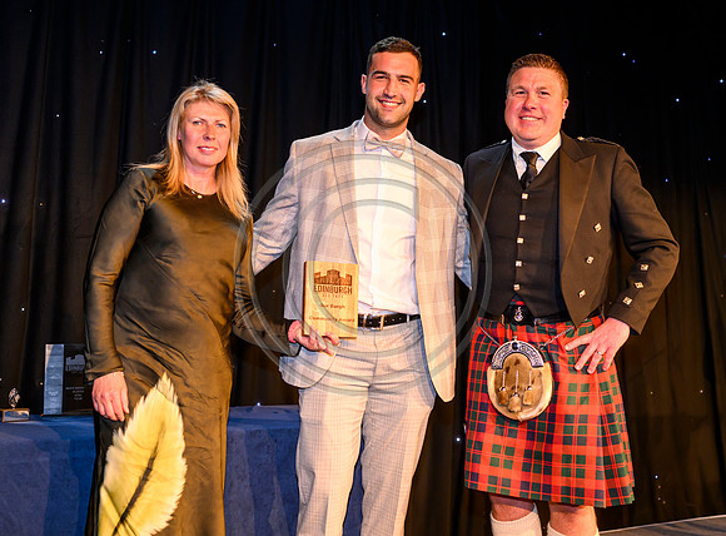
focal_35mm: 45
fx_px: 930
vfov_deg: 32.1
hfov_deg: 42.6
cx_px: 354
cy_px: 239
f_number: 3.2
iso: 1600
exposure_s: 1/250
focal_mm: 35
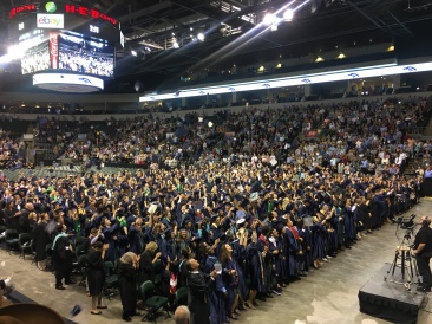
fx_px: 362
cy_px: 162
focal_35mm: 29
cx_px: 216
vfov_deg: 48.2
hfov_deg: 61.7
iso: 64
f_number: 2.2
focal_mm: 4.15
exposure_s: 1/30
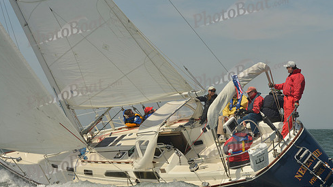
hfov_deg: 24.5
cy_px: 118
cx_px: 158
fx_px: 768
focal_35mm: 87
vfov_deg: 13.9
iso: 200
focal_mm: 70
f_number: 9
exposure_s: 1/1250
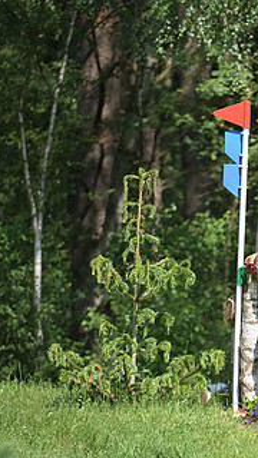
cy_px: 231
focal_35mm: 512
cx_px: 388
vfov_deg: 4.2
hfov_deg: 2.4
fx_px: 6227
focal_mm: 270
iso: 450
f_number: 5
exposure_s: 1/1250
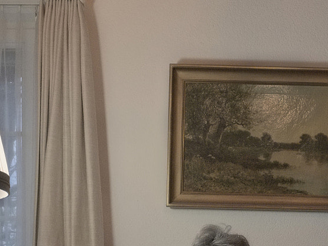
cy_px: 302
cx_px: 222
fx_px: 919
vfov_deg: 14.7
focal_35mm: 97
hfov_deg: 20.2
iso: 6400
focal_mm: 23
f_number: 5.6
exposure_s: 1/125
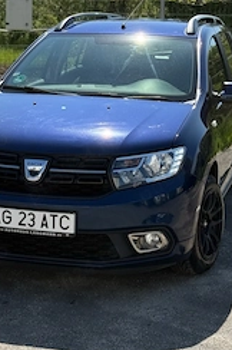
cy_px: 73
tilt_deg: -3.8
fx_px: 795
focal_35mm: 82
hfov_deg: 16.6
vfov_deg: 24.4
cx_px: 102
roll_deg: -0.1
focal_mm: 6.76
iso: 80
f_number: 1.78
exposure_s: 1/5587
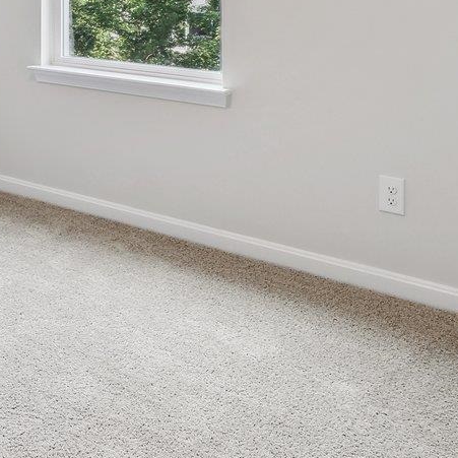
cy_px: -47
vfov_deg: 28.7
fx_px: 808
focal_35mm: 54
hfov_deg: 28.0
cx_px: -80
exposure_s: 1/15
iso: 160
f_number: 7.1
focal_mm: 14
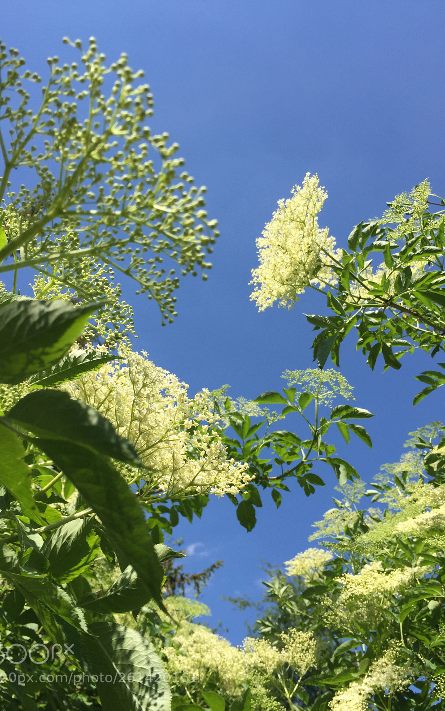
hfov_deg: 40.6
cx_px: 232
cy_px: 354
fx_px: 601
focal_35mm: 31
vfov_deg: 61.2
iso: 32
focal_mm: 4.15
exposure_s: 1/1980
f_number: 2.2
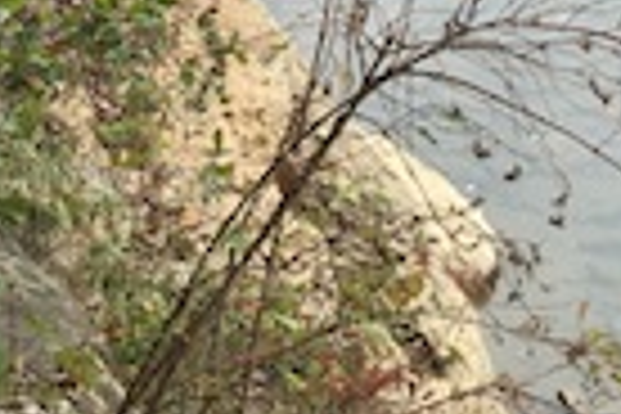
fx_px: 2449
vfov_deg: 8.7
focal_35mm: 142
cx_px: 252
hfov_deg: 14.4
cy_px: -616
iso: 25
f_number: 2.2
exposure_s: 1/122
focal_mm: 4.15
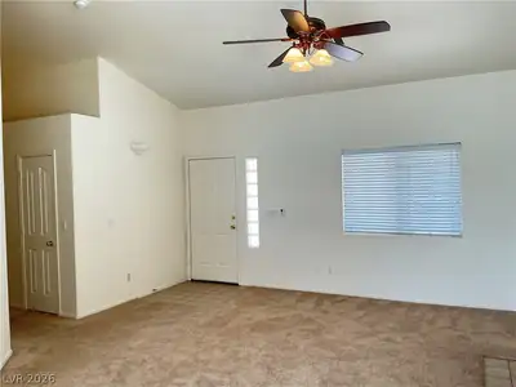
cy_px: 194
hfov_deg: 61.7
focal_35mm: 29
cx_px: 258
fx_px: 432
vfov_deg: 48.2
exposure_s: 1/60
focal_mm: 3
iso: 64
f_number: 1.8
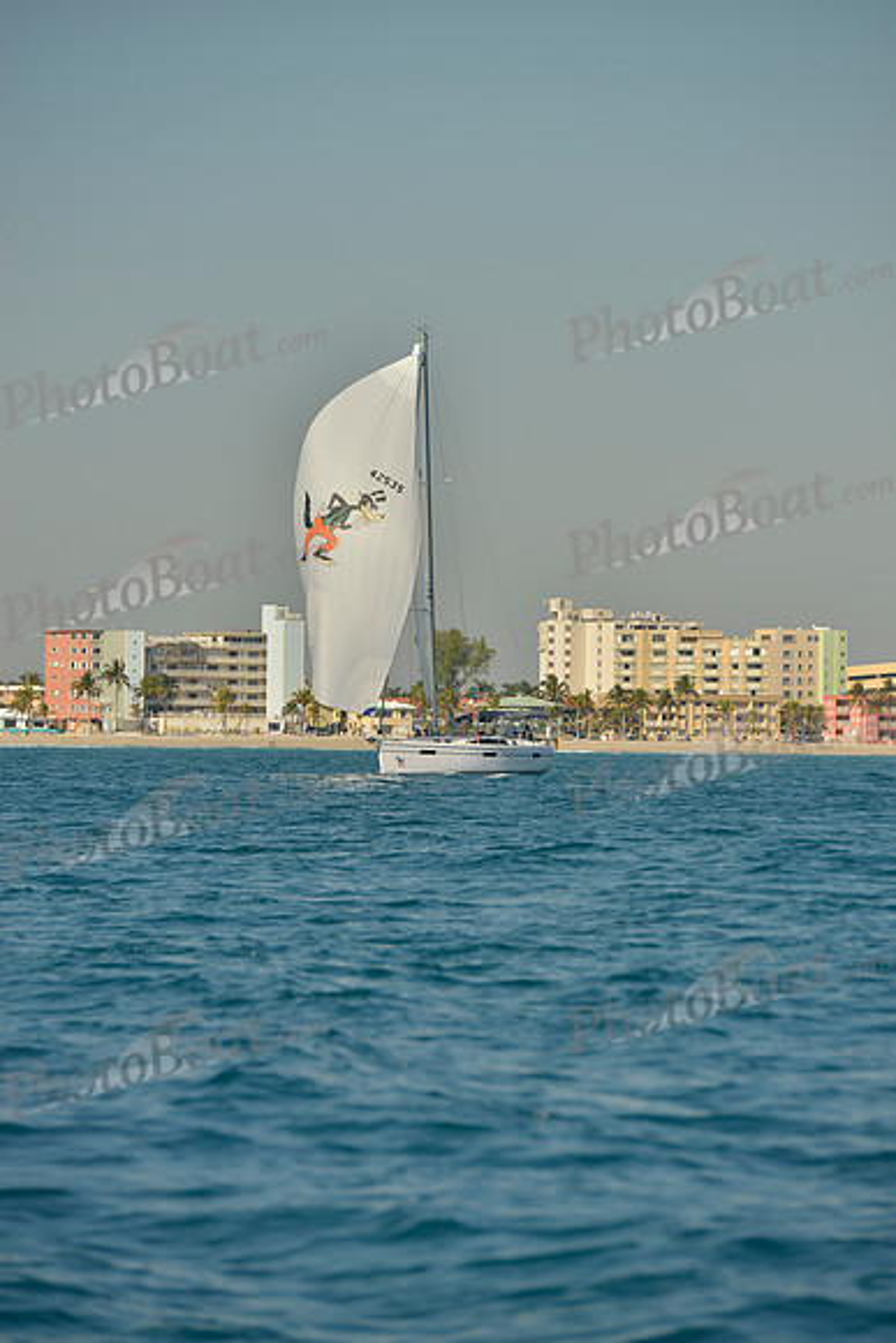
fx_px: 7462
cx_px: 448
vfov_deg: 10.3
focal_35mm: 200
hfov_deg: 6.9
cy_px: 672
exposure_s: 1/640
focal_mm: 200
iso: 200
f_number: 8
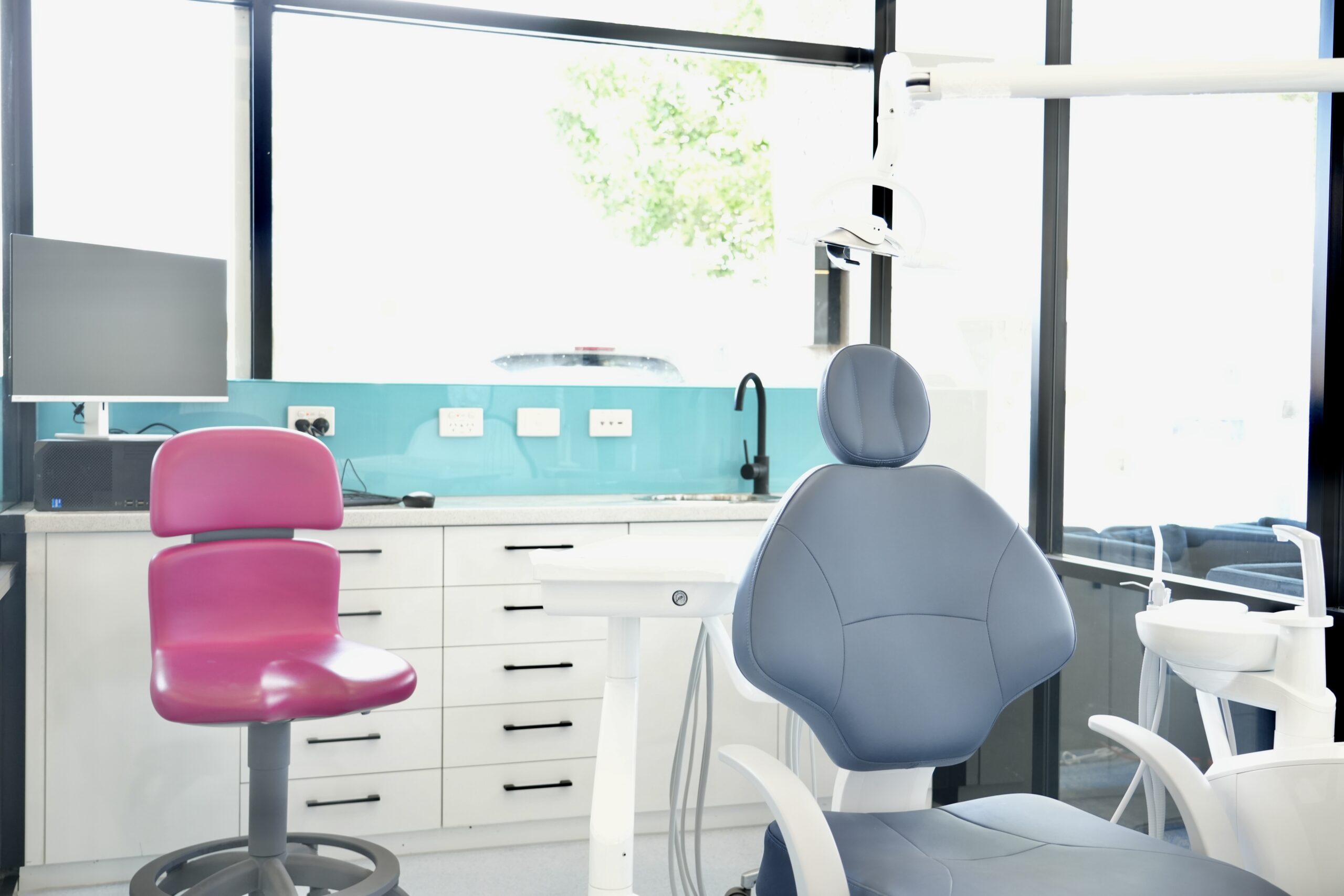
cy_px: 448
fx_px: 1419
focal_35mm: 38
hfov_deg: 50.7
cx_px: 672
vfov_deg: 35.1
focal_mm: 38
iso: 1250
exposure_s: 1/125
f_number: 4
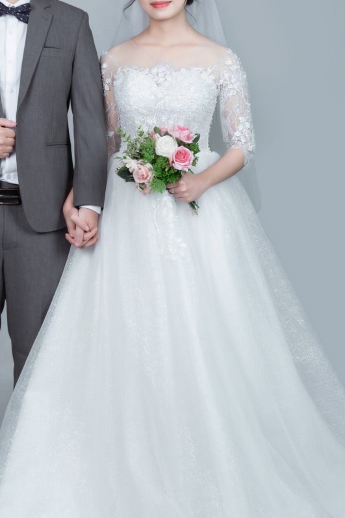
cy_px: 189
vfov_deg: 25.3
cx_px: 114
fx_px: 1149
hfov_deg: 17.0
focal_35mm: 80
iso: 100
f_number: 8
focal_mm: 50
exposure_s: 1/180
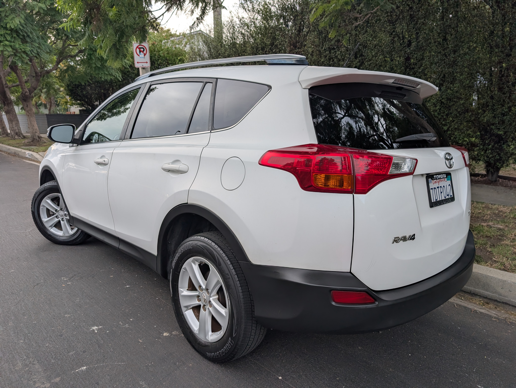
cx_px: 258
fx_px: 358
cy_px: 194
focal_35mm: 24
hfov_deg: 71.5
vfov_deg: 56.9
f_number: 1.68
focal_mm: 6.9
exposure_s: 1/339
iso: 23
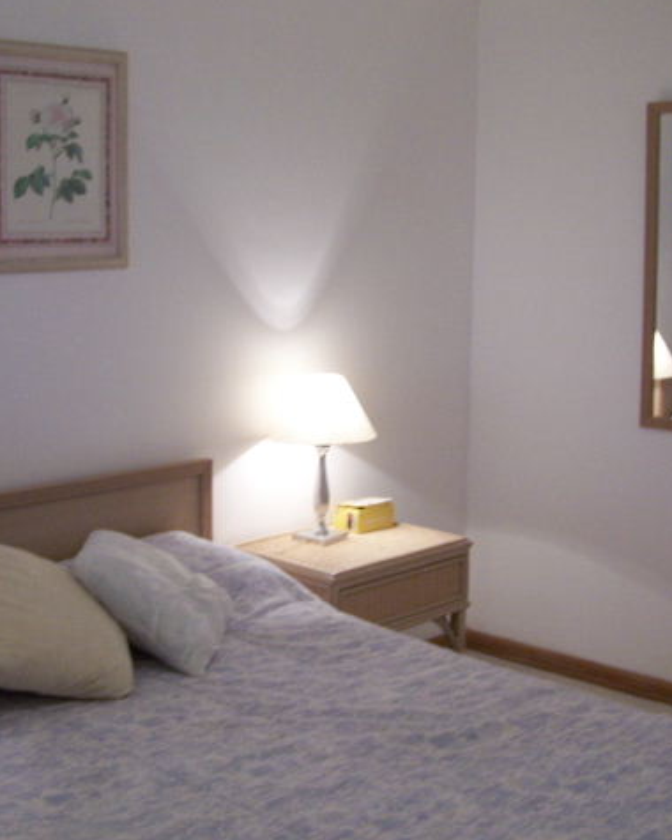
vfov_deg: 37.3
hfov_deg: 30.2
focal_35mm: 50
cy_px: 417
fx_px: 1243
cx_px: 325
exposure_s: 1/20
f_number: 2.8
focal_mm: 6.3
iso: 140
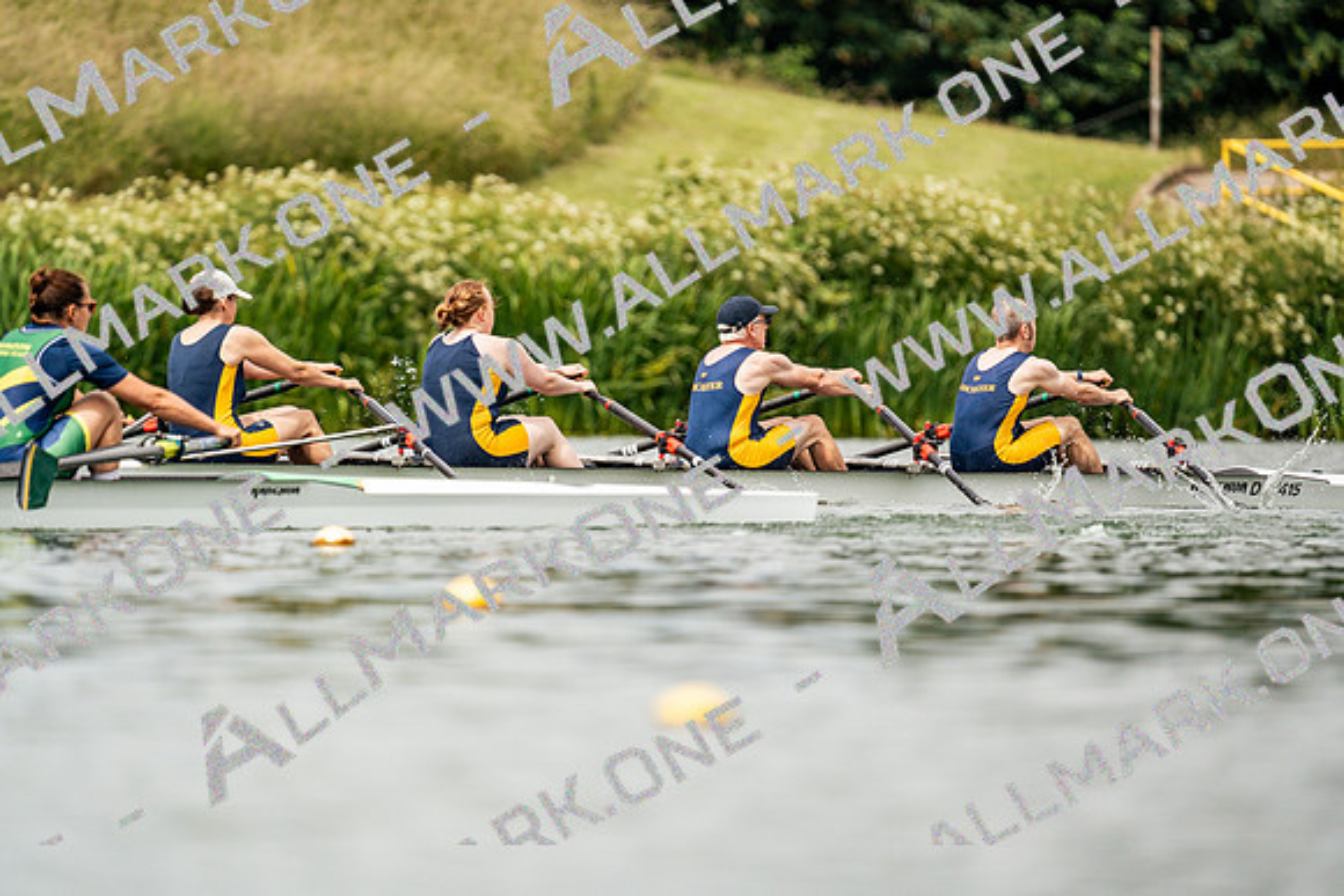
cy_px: 448
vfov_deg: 2.3
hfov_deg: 3.4
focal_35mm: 600
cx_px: 672
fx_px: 22404
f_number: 6.3
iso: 320
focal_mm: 600
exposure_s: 1/2000
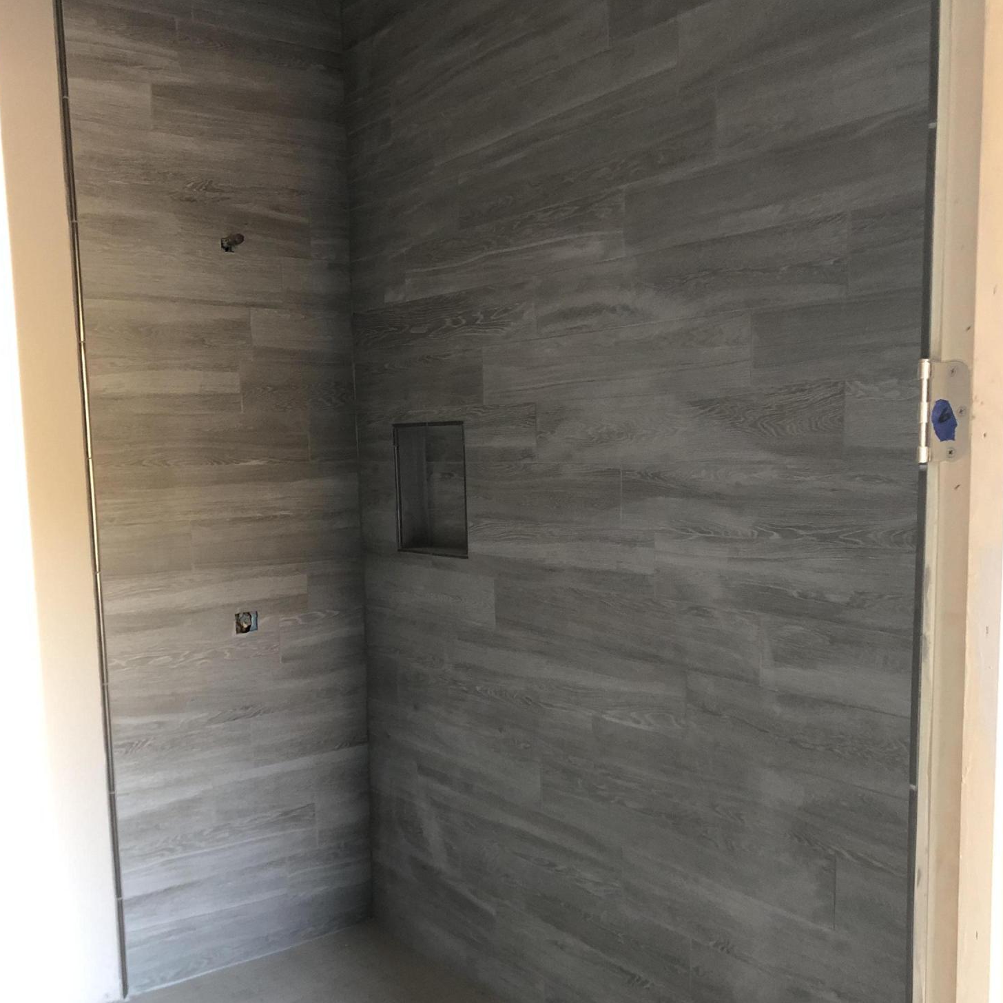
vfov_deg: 48.2
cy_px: 597
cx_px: 498
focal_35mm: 34
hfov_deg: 48.5
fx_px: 1115
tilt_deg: -4.5
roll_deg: +1.5
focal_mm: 4
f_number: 1.8
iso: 100
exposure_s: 1/9
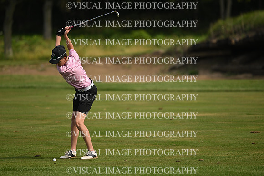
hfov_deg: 5.2
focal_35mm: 400
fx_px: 2934
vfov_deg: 3.4
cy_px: 88
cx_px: 132
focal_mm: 400
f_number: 4.5
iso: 400
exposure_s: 1/2500
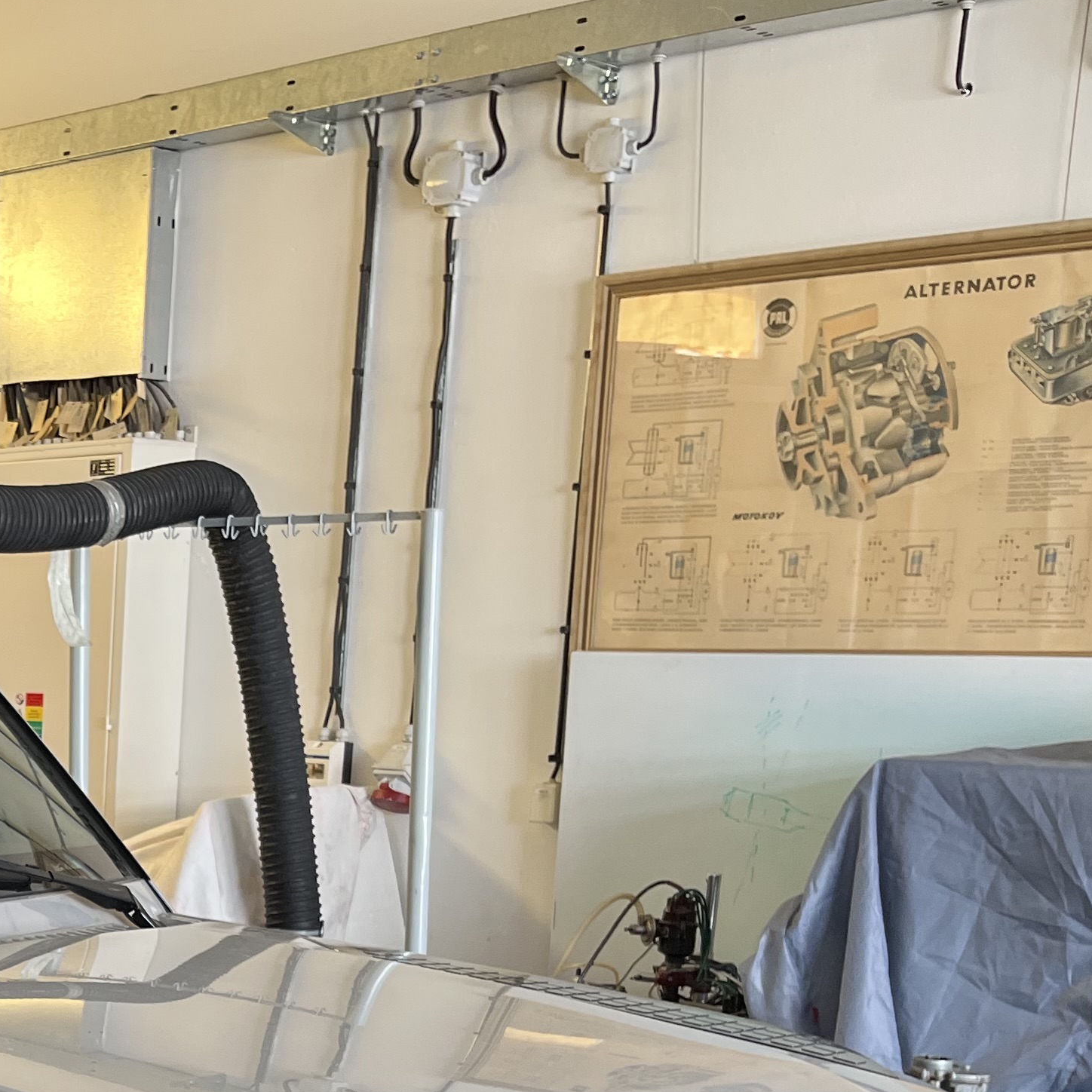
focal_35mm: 64
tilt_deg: -10.9
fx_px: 2284
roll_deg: -1.1
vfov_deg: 25.4
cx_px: -256
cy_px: 1125
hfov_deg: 24.1
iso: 100
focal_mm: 5.1
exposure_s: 1/100
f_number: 1.6
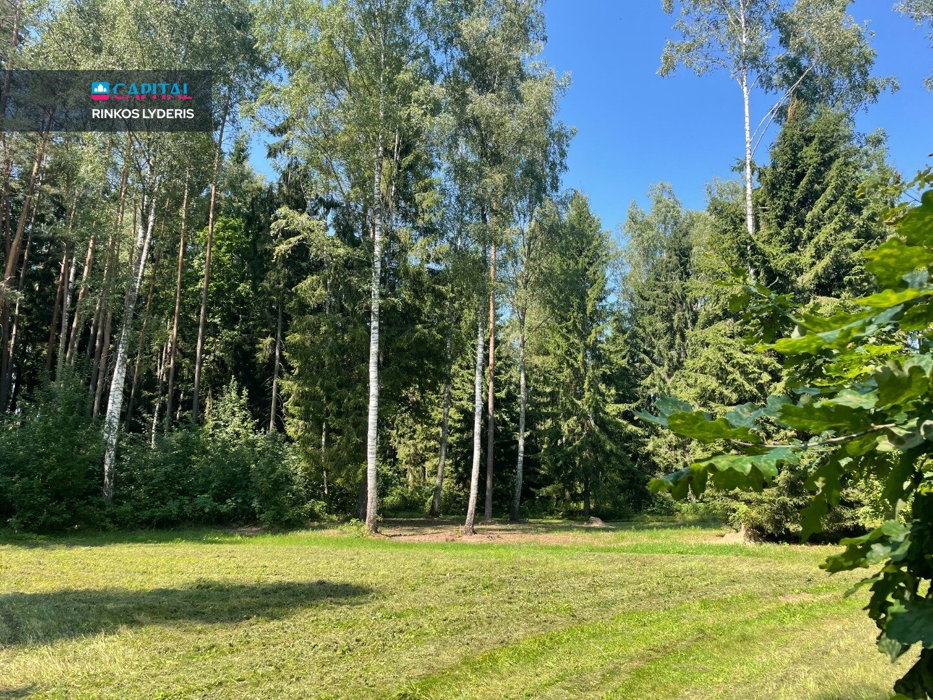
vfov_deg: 53.1
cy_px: 350
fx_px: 701
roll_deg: -2.3
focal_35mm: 26
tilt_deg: +12.3
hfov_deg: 67.3
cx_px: 466
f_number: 1.6
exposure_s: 1/855
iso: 32
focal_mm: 4.2
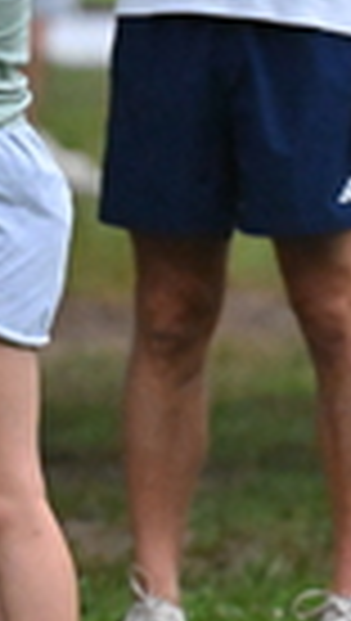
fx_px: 13749
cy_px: 277
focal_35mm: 834
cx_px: -140
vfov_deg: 2.6
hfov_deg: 1.5
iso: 12800
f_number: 3.5
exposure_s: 1/2000
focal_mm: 200
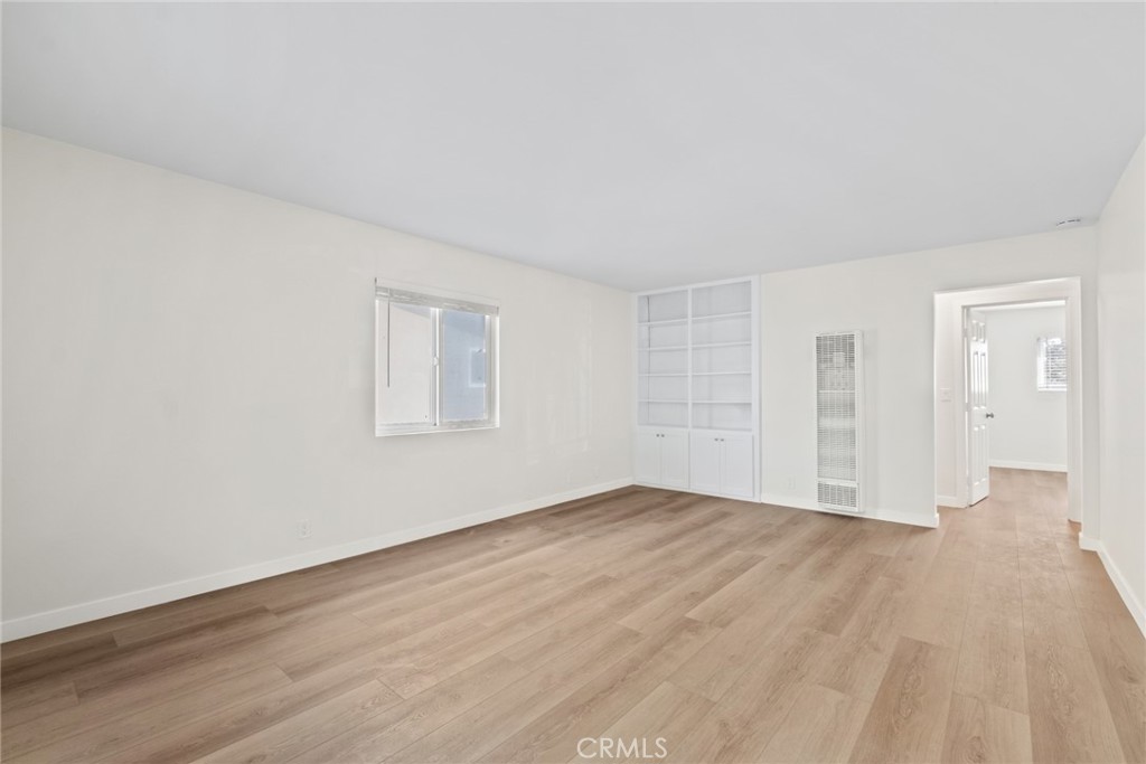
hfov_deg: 100.4
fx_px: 478
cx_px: 573
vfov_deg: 77.3
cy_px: 382
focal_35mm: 15
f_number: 10
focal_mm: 10
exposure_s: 1/2
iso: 200
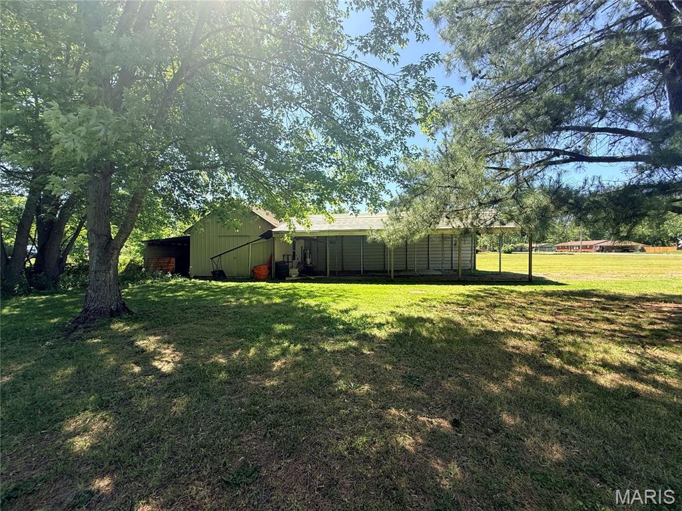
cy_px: 256
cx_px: 341
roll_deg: -0.1
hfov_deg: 102.1
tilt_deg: -0.6
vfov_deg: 85.7
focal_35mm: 14
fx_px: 276
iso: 50
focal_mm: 2.22
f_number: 2.2
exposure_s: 1/579
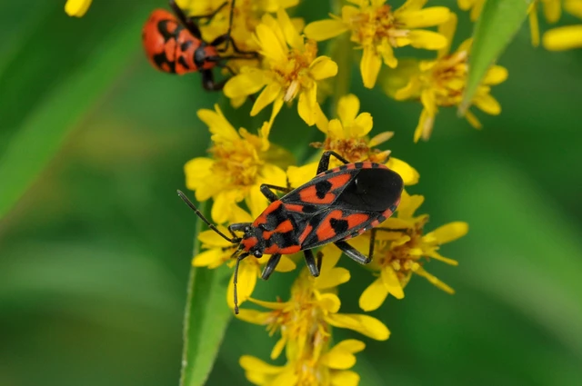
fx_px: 2543
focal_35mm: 158
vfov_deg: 8.7
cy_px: 193
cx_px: 291
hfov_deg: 13.1
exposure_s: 1/500
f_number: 11
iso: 400
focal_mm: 105
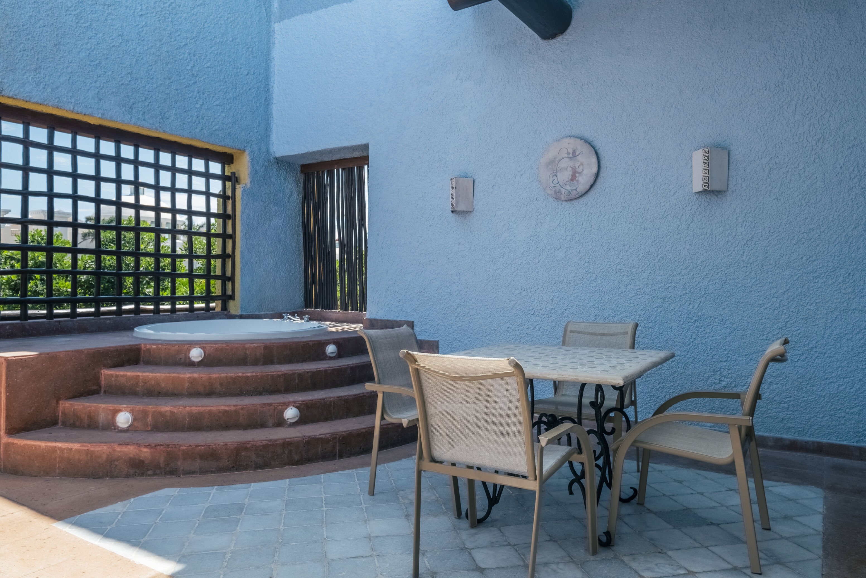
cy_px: 289
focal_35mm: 24
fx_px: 577
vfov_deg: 53.1
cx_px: 433
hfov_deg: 73.7
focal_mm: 15.9
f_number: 9
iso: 500
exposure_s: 1/3200
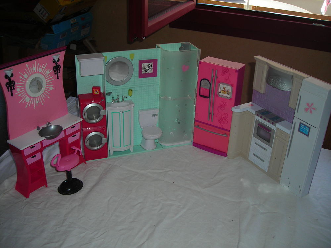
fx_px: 363
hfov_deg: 49.0
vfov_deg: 37.7
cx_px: 166
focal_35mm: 38
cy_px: 124
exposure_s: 1/60.1
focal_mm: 6.3
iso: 50
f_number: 3.2
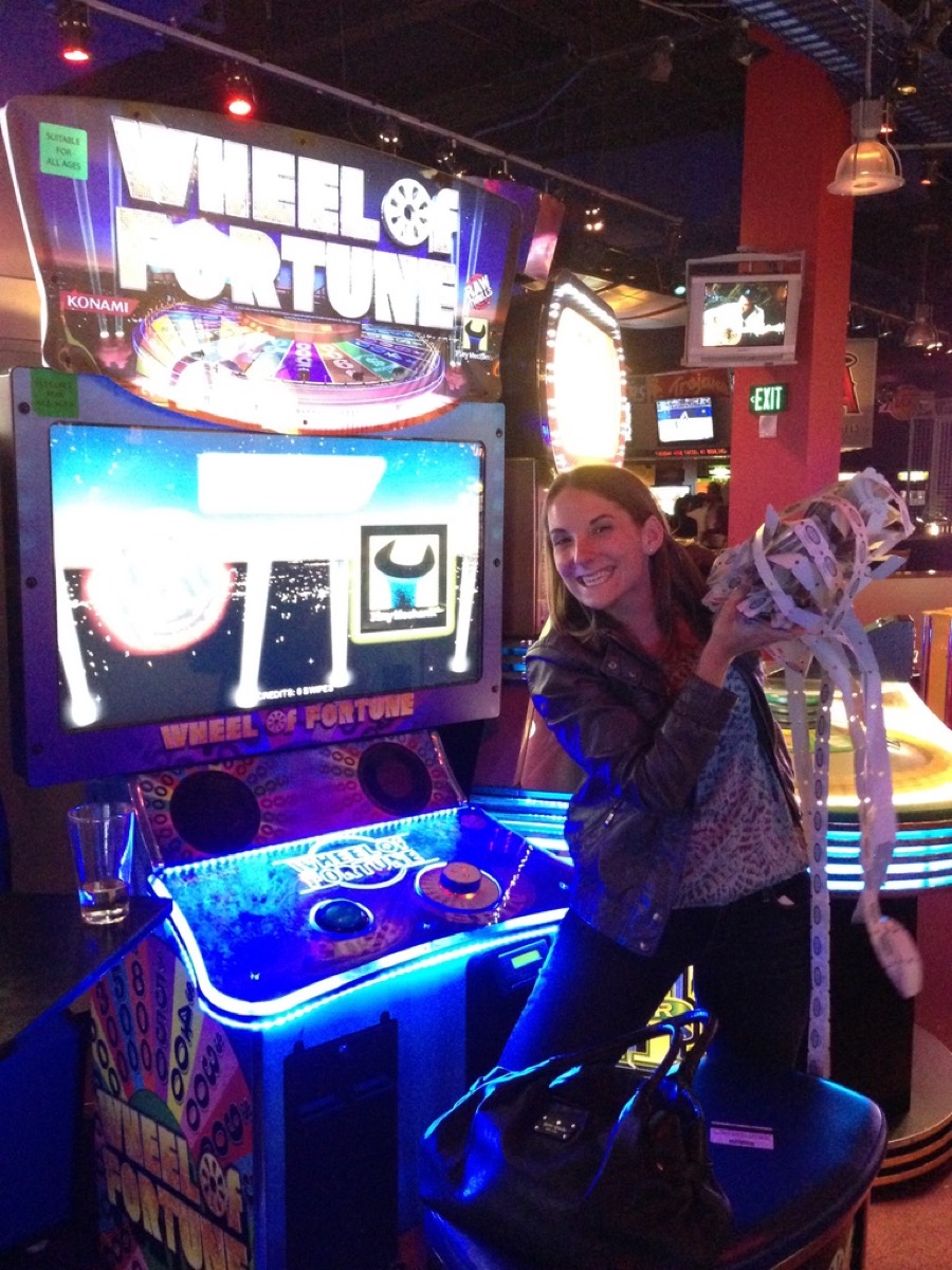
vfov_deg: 55.4
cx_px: 476
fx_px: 1210
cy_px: 635
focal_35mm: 33
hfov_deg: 42.9
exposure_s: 1/15
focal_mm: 4.12
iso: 800
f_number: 2.4
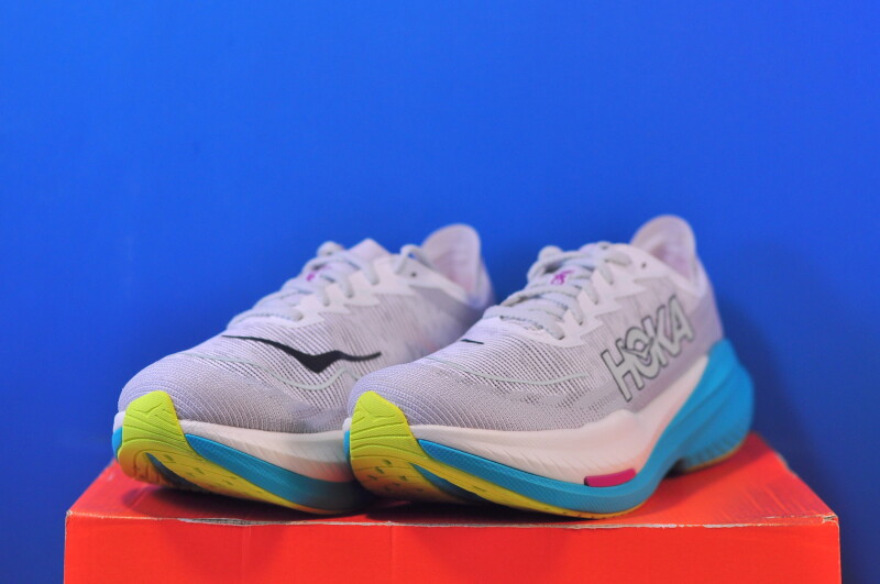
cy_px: 292
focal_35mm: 75
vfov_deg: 18.1
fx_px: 1831
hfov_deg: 27.0
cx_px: 440
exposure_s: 1/320
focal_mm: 50
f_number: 2.8
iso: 250
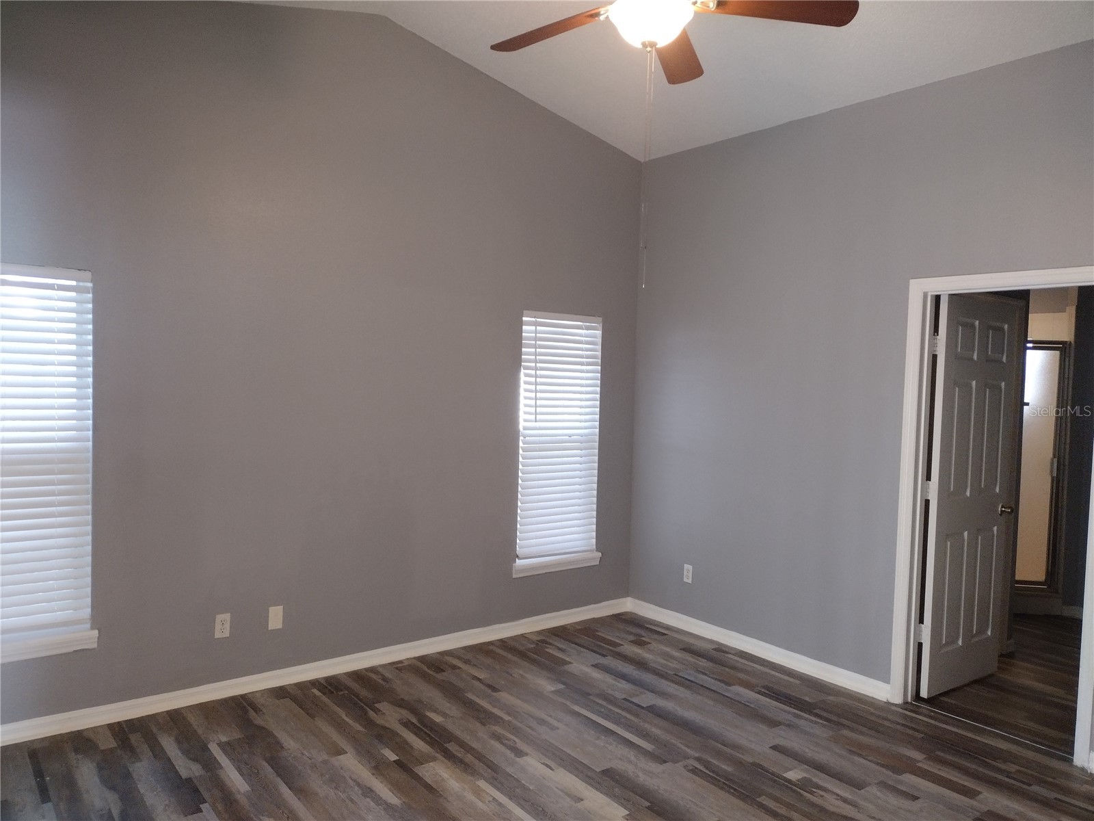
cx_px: 547
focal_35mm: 27
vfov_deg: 51.4
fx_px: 853
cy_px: 410
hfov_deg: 65.3
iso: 550
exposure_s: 1/40
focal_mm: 4.71
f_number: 1.7
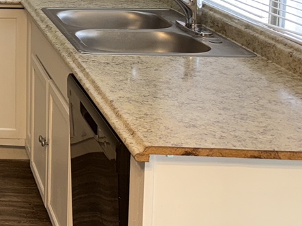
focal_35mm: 78
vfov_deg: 17.9
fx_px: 680
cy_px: -46
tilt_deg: -6.3
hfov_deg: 20.8
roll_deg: +0.2
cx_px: -168
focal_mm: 6.76
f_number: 1.78
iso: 80
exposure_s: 1/42
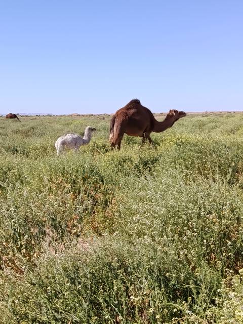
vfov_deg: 39.7
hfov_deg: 30.3
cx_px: 122
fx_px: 449
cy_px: 162
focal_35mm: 48
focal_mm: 5.24
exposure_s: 1/555
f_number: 1.7
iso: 50
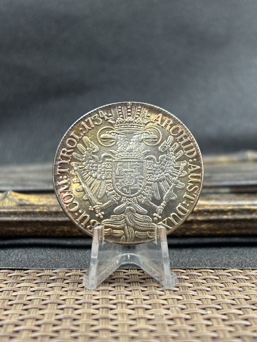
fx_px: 515
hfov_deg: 28.0
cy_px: 171
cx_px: 128
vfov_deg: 36.8
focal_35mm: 52
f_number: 1.6
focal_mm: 5.96
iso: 80
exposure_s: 1/60
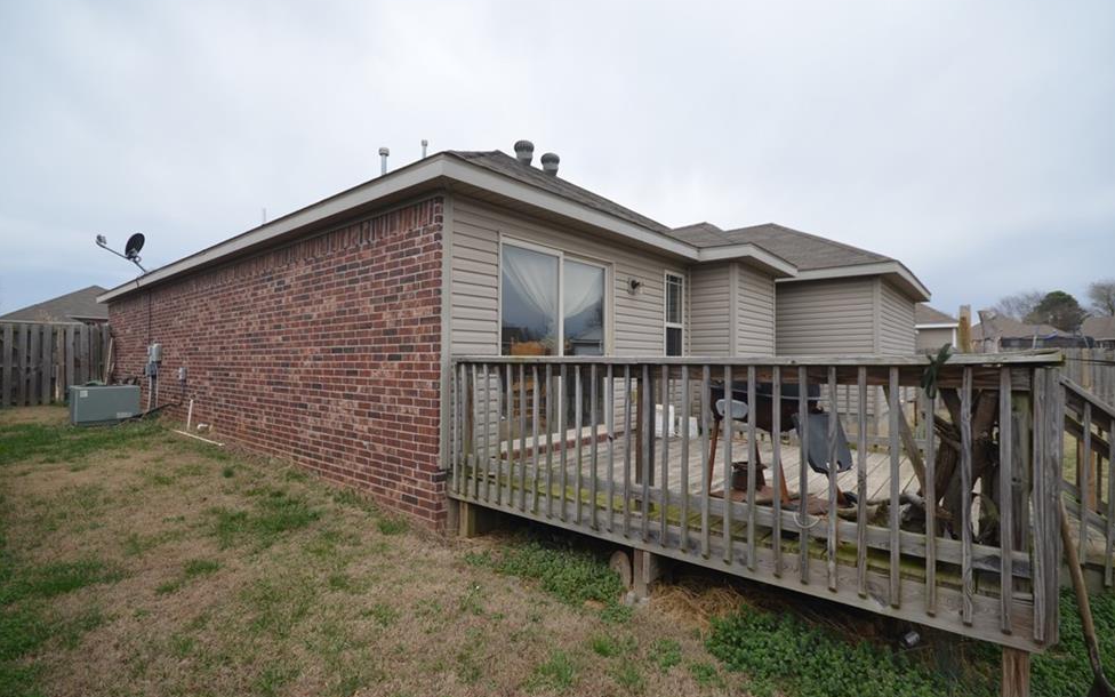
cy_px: 351
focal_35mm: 16
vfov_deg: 71.3
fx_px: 486
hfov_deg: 97.8
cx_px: 564
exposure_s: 1/200
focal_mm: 10
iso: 200
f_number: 7.1
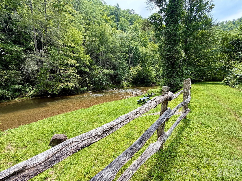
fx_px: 98
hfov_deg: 102.1
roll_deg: -1.4
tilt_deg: -9.7
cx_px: 121
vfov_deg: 85.7
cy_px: 90
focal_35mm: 14
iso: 50
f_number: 2.2
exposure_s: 1/502
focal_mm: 2.22
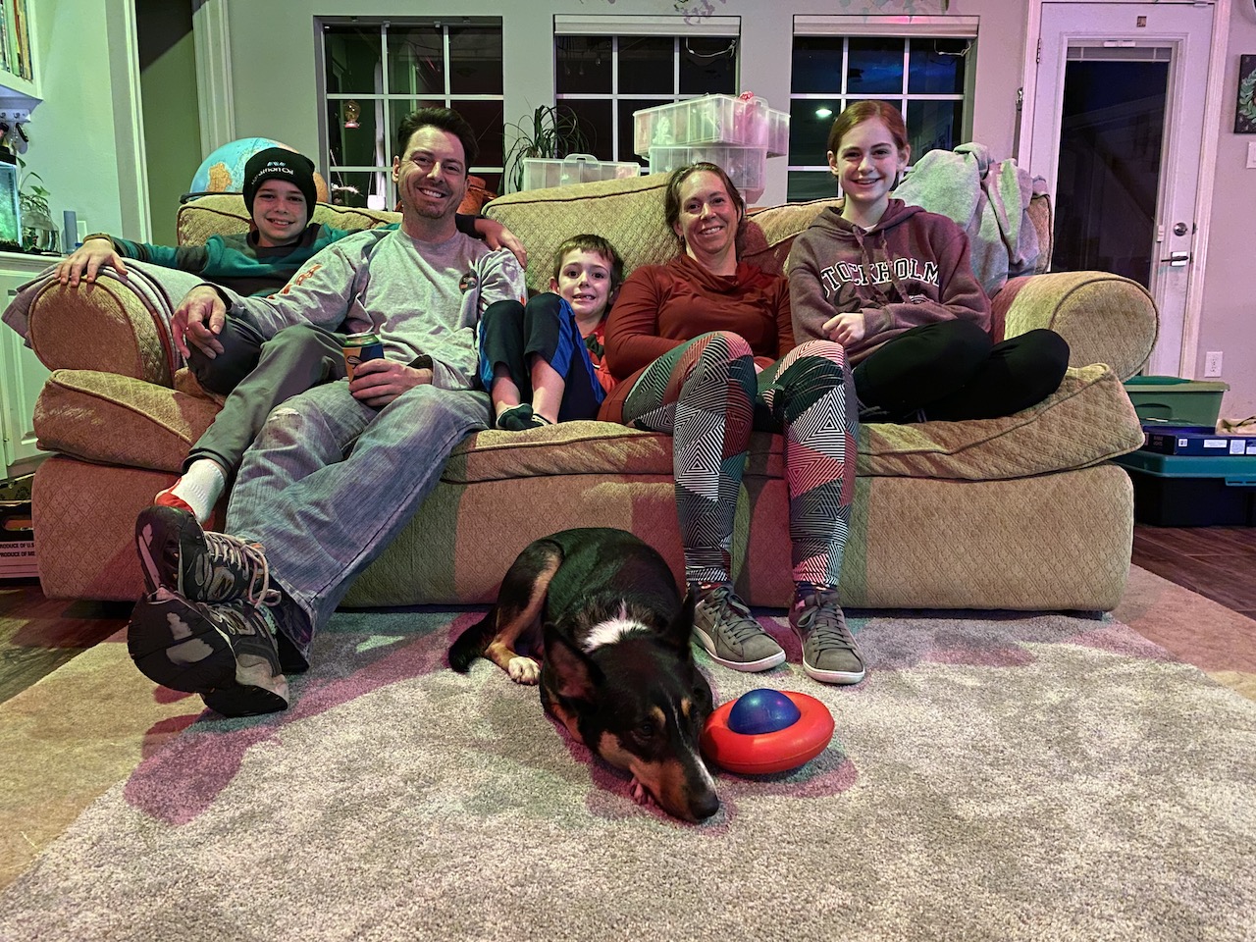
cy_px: 471
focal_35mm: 26
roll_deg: -0.6
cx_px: 628
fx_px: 943
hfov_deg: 67.3
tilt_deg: -9.0
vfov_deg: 53.1
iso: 640
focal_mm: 4.25
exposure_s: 1/14
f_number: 1.8
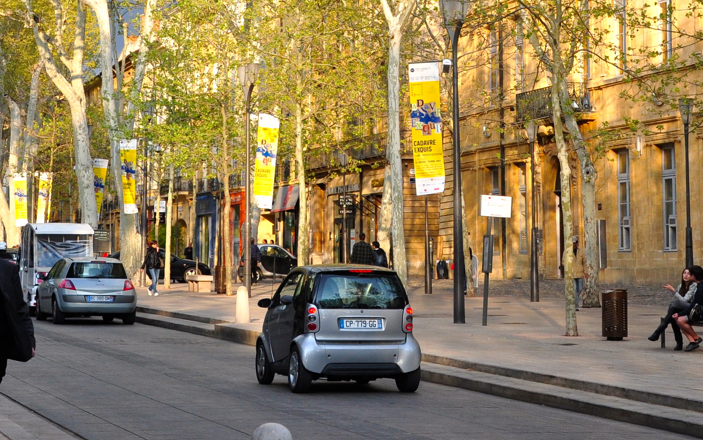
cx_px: 378
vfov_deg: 10.8
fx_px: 2302
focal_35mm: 120
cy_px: -9
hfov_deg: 17.4
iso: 400
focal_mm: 35
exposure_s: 1/640
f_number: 6.3
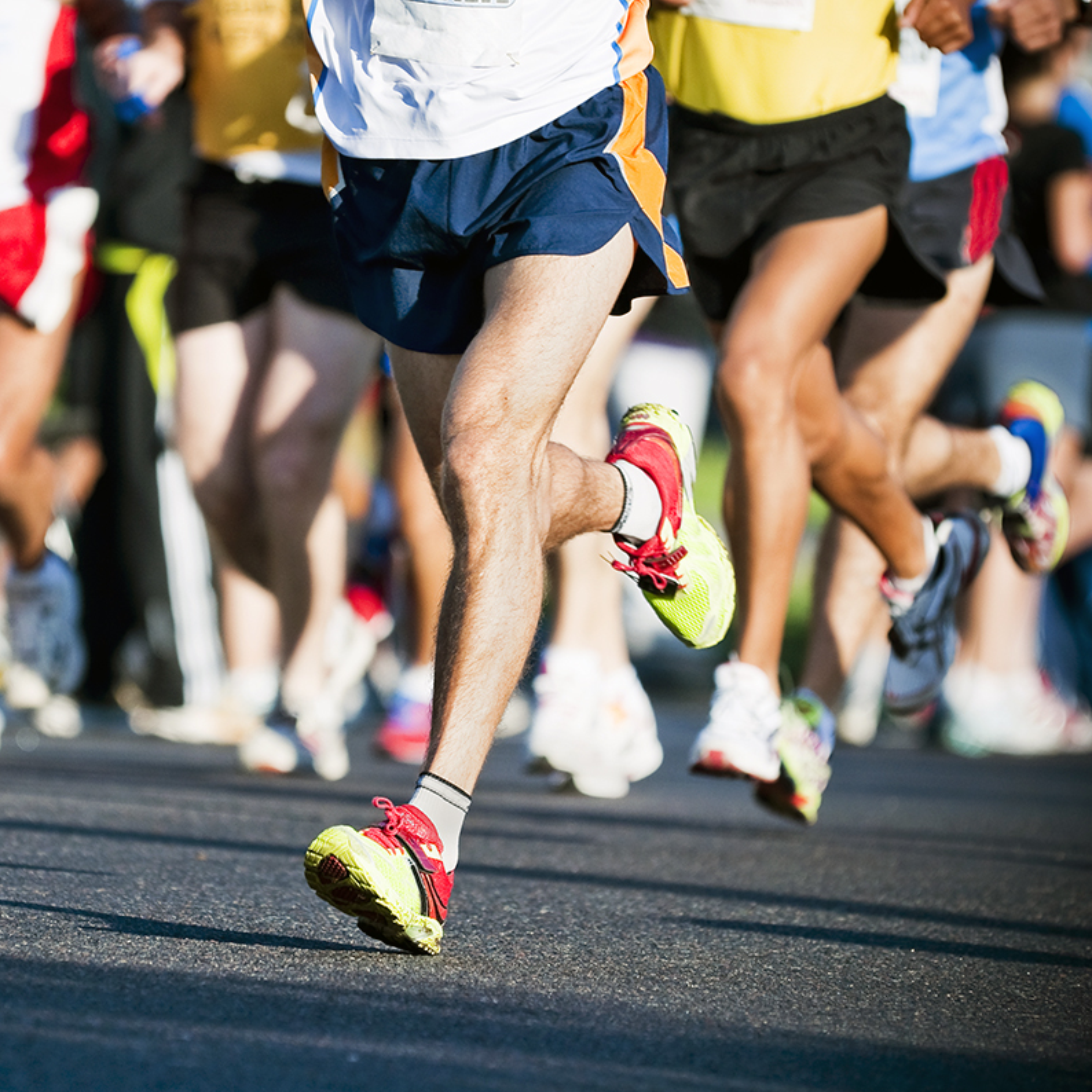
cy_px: 547
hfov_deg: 3.6
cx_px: 272
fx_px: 17167
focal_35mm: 481
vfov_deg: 3.6
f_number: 4.5
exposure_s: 1/1250
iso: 200
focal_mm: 250
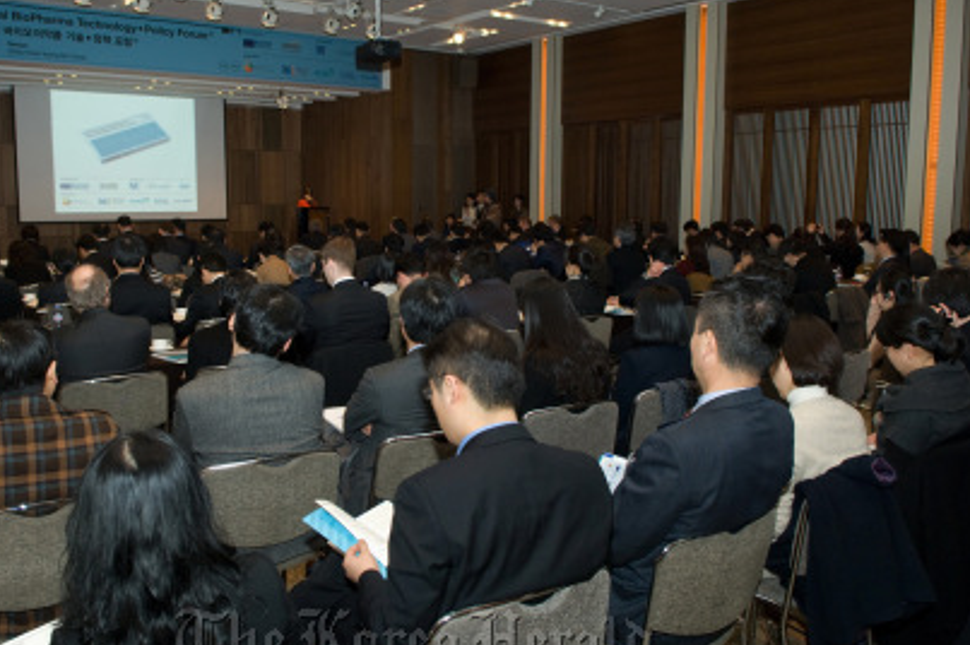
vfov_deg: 41.5
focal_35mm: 32
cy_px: 308
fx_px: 851
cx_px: 414
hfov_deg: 59.1
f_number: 4.5
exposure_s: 1/30
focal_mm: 17
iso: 320
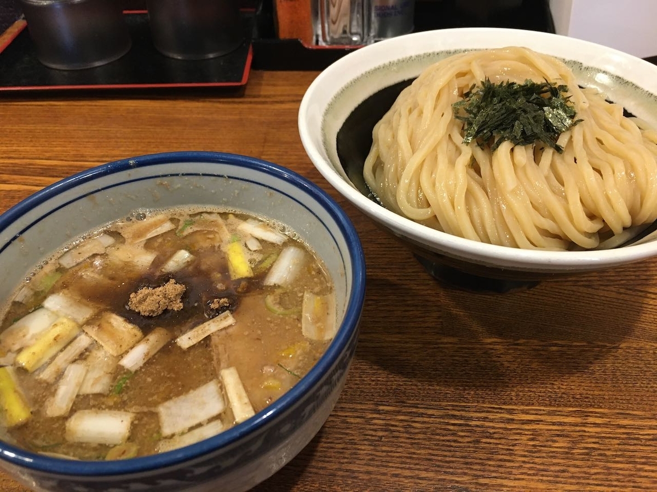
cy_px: 246
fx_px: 550
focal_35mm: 29
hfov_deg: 61.7
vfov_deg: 48.2
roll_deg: +0.4
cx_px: 328
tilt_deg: -41.8
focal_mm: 4.15
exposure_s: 1/30
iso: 125
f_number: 2.2
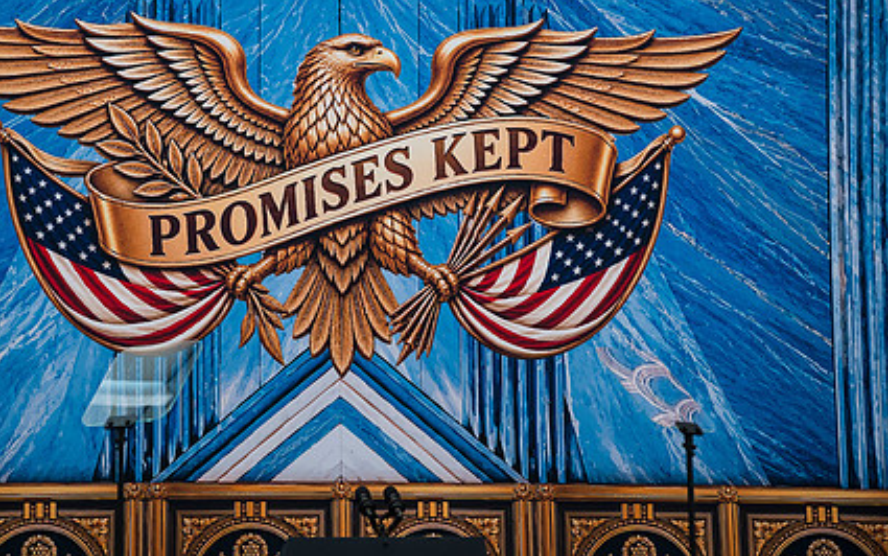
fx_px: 3268
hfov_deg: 15.5
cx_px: 334
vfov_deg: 9.7
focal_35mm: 135
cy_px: 229
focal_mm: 97
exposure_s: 1/200
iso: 400
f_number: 2.8
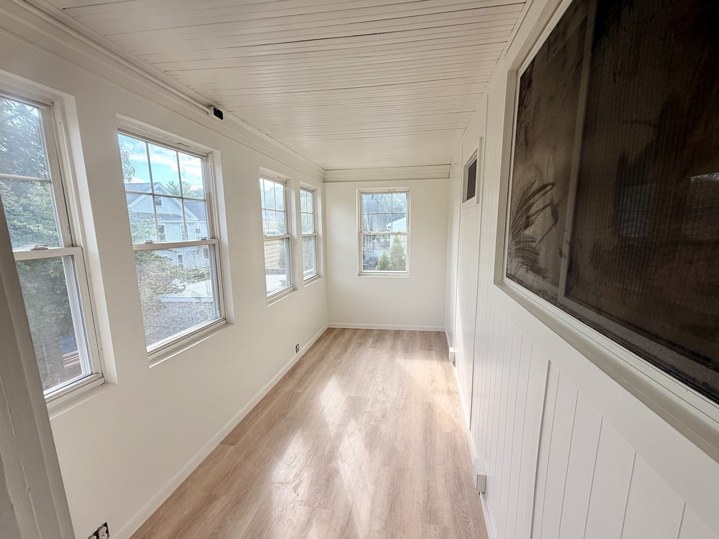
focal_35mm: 15
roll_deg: +0.7
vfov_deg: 81.7
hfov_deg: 98.1
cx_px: 373
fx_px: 312
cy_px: 280
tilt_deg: -10.3
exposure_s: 1/189
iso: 40
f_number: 2.2
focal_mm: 2.22
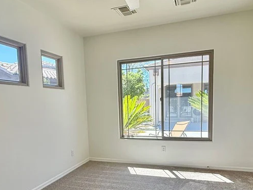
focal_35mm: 29
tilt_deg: -5.9
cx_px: 112
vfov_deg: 47.5
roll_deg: +1.7
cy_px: 126
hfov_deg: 61.5
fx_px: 212
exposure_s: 1/154
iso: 64
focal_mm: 2.22
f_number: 2.2
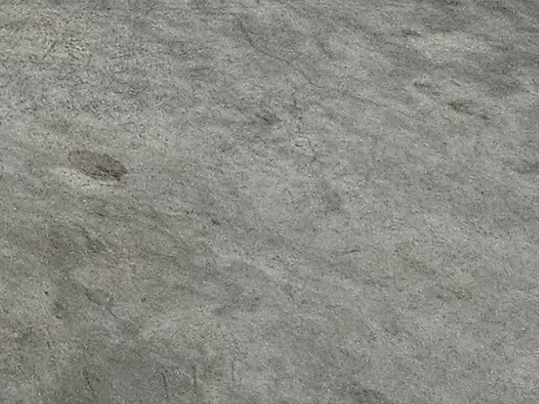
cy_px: -701
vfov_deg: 9.0
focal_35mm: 142
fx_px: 2211
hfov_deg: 10.3
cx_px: -1038
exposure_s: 1/50
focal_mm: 5.4
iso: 500
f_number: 1.8
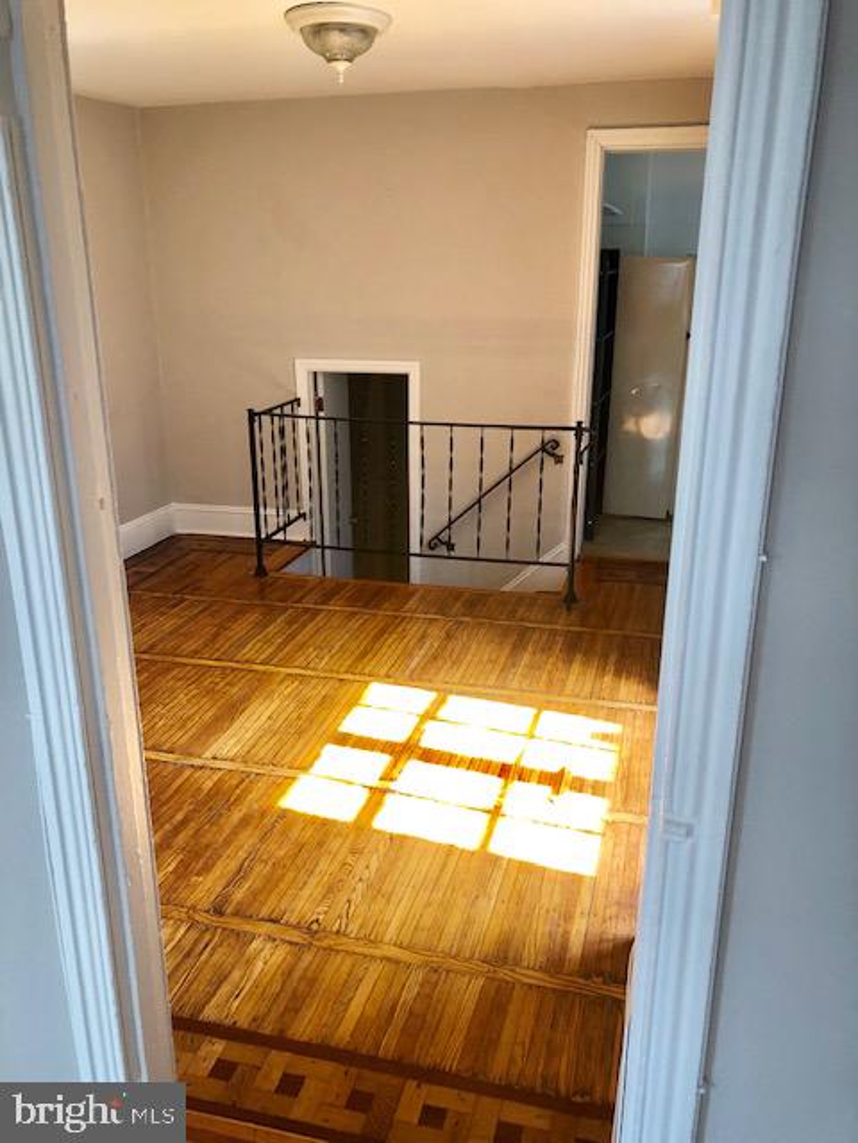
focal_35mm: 28
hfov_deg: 49.7
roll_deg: -0.9
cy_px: 572
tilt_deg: -18.6
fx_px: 925
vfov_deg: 63.4
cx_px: 429
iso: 25
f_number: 1.8
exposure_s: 1/30
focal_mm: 3.99
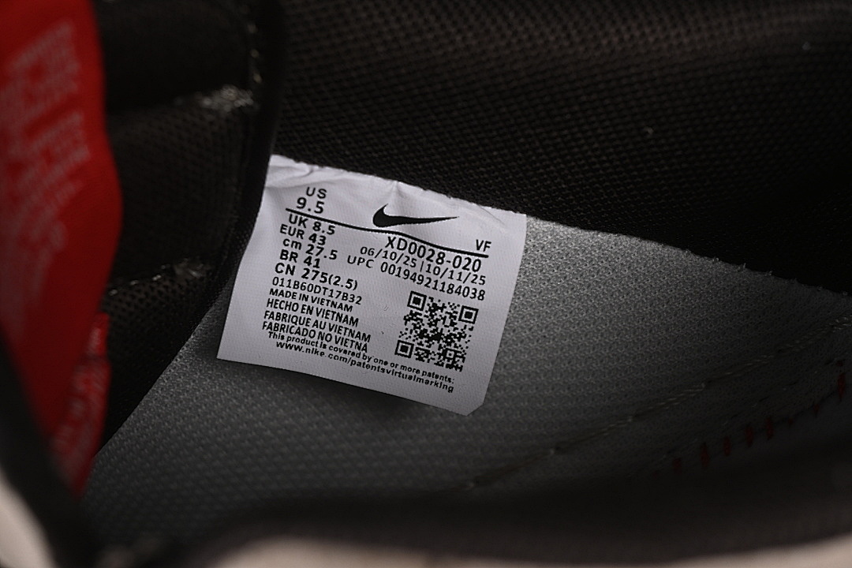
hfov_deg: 27.0
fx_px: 1775
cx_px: 426
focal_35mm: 75
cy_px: 284
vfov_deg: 18.2
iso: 160
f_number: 7.1
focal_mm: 50
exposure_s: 1/80
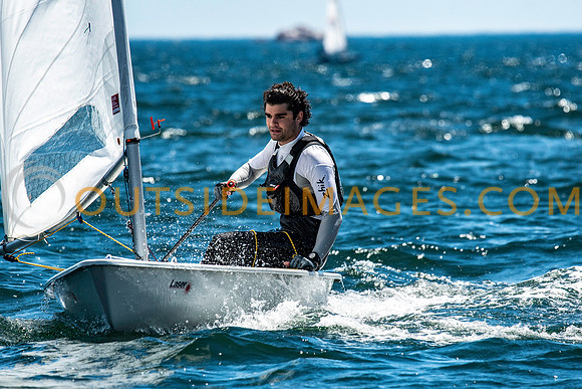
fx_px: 7689
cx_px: 291
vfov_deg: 2.9
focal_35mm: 476
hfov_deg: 4.3
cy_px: 194
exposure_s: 1/3200
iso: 400
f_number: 5.6
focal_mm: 300
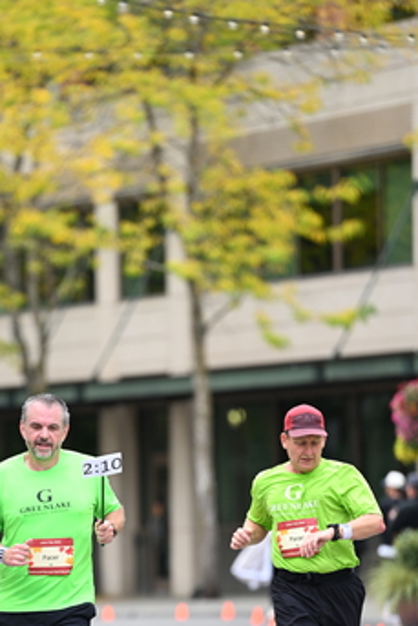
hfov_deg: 4.5
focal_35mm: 305
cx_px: 156
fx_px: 5306
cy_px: 484
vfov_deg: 6.7
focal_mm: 190
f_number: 2.8
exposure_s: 1/2000
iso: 640
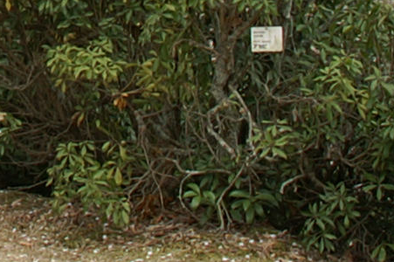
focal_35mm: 180
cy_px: -259
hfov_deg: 11.0
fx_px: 1969
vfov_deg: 7.3
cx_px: -191
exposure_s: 1/100
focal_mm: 18
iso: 100
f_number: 6.3
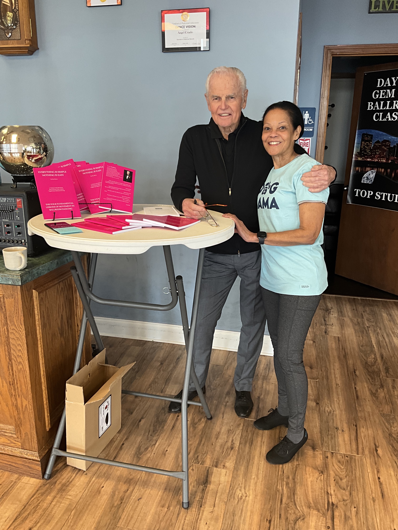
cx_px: 199
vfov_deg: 61.7
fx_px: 445
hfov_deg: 48.2
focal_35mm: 29
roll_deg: -0.6
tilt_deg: -17.6
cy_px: 265
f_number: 1.8
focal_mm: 3
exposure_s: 1/67
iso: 64
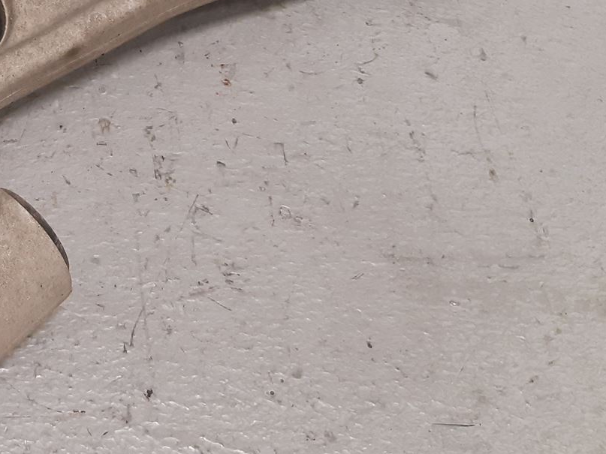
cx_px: -123
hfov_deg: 26.2
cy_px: -48
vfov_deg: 21.1
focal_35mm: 66
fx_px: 1155
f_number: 1.7
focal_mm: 3.93
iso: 160
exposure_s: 1/50
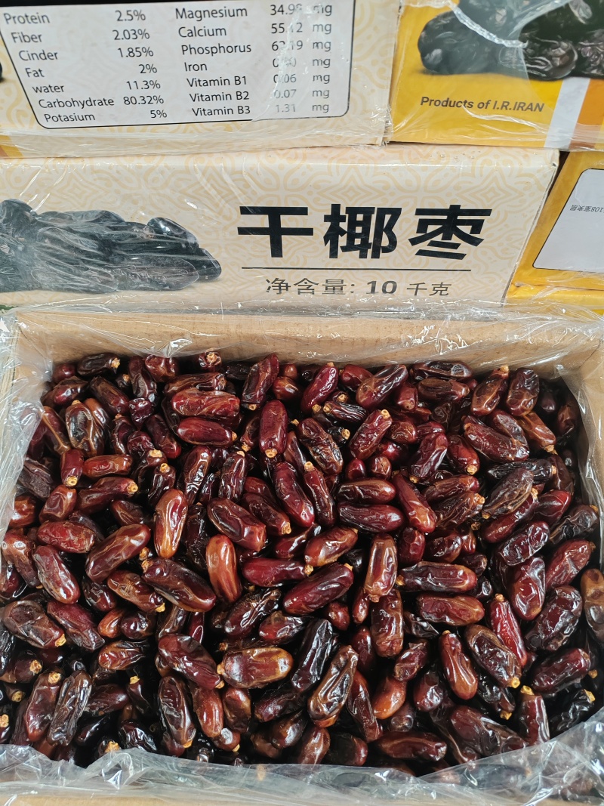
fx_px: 628
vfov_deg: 65.3
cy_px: 403
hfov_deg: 51.3
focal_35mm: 27
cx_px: 302
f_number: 1.8
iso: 800
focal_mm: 6.14
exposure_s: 1/100
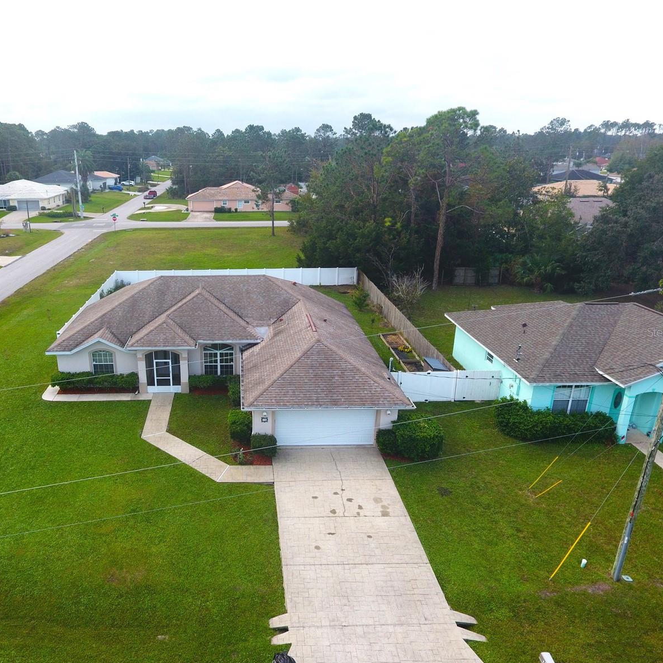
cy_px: 332
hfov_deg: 64.1
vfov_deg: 65.0
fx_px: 520
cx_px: 250
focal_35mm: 24
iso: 100
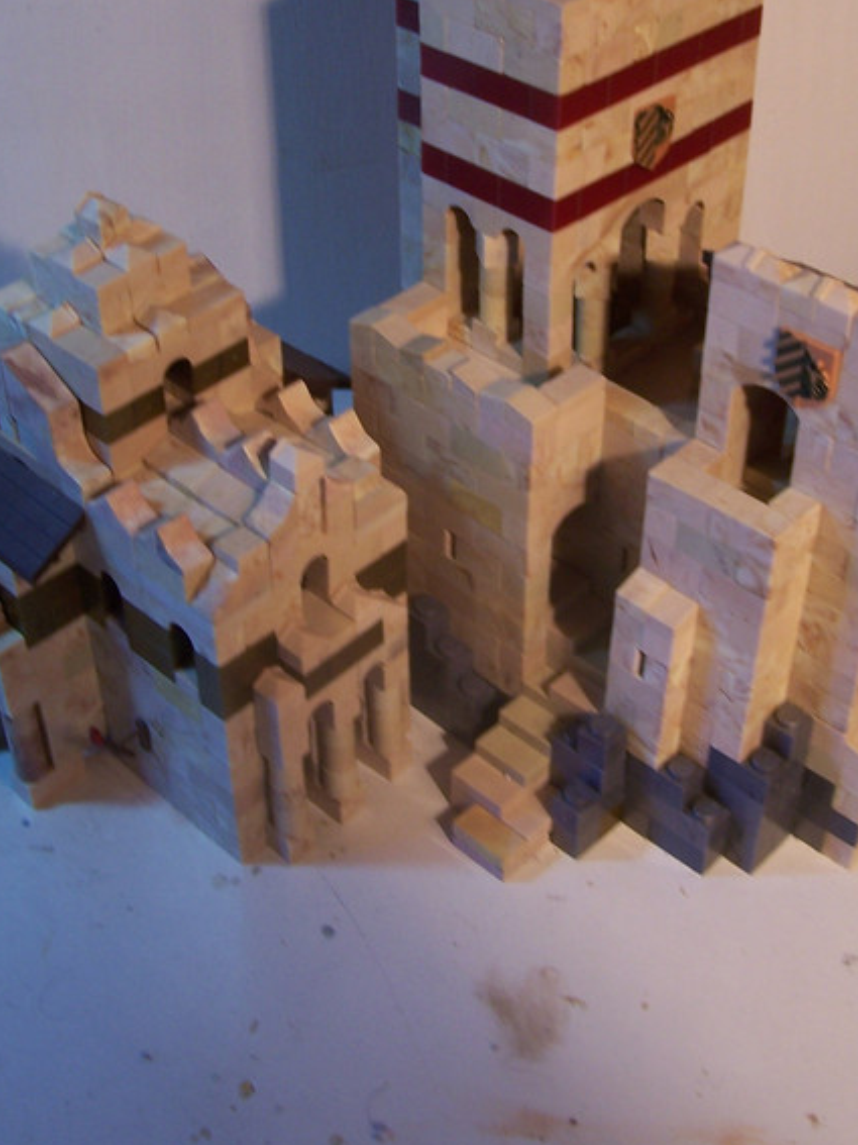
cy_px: 382
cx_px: 448
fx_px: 1587
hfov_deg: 30.3
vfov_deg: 39.2
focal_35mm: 48
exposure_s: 1/30
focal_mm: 5.6
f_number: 2.7
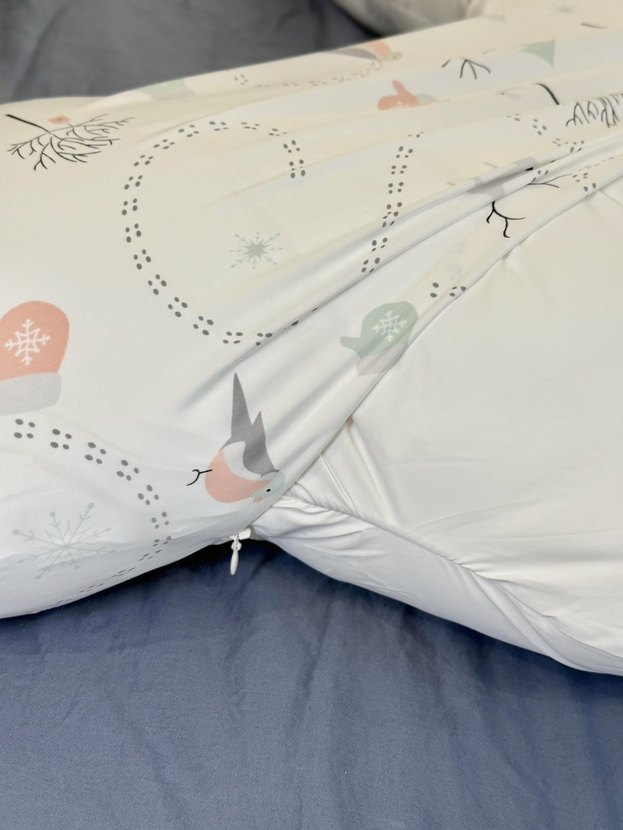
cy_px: 415
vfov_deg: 39.7
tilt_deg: -38.8
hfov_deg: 30.3
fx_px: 1152
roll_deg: -9.7
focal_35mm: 48
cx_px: 312
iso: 64
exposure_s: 1/120
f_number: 1.78
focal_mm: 6.76
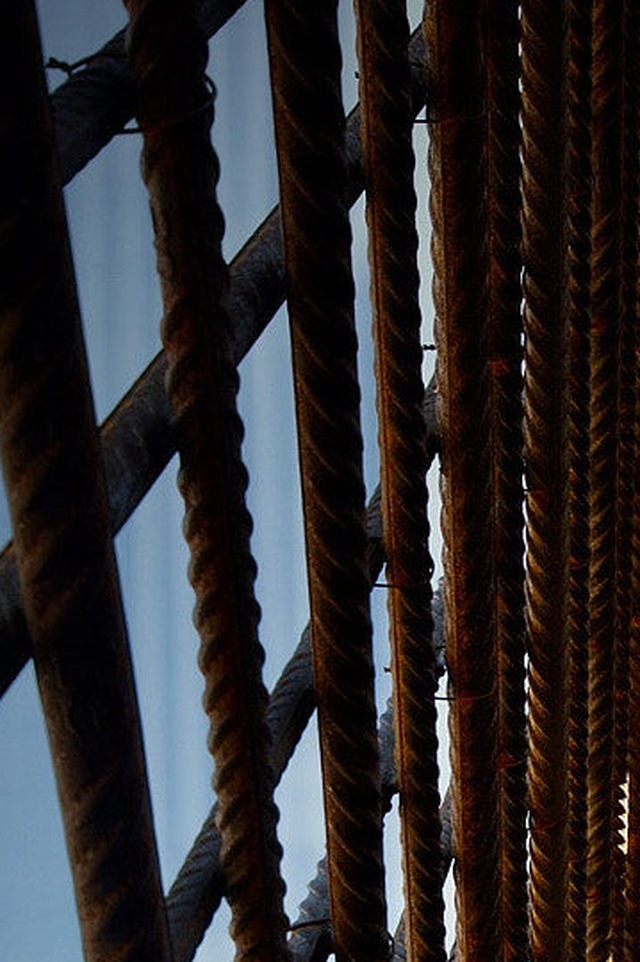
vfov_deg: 21.6
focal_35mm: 89
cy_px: 1067
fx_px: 2375
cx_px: 842
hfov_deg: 14.7
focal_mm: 20
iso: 100
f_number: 5.6
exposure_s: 1/100
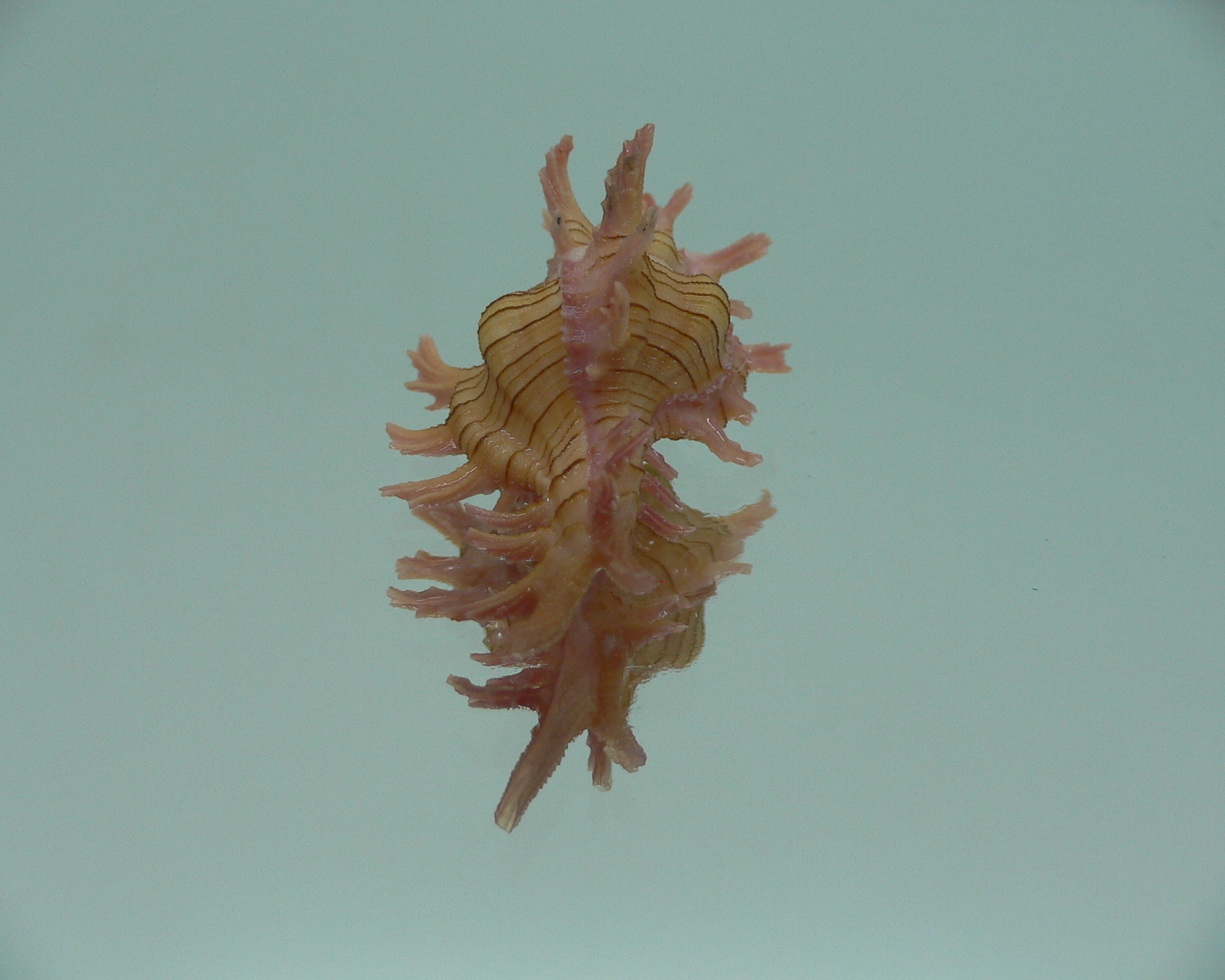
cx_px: 588
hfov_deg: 49.1
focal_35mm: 37
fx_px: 1342
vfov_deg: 40.1
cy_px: 484
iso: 80
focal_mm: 4.6
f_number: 2.8
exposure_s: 1/60
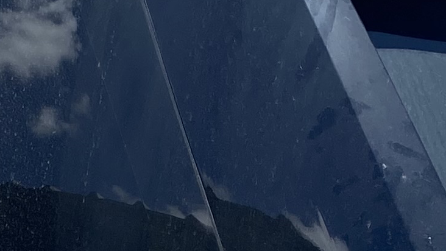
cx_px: 129
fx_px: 1845
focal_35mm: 156
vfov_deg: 7.3
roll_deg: +0.7
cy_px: 592
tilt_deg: -14.0
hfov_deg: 13.7
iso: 32
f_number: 1.8
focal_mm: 4.25
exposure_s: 1/1996
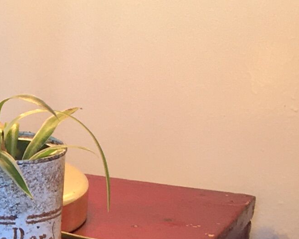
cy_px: 269
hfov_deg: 10.0
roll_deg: +2.1
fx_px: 1540
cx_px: -362
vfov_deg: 8.8
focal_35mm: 174
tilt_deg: -18.6
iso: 25
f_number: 2.2
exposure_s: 1/50
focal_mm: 4.15
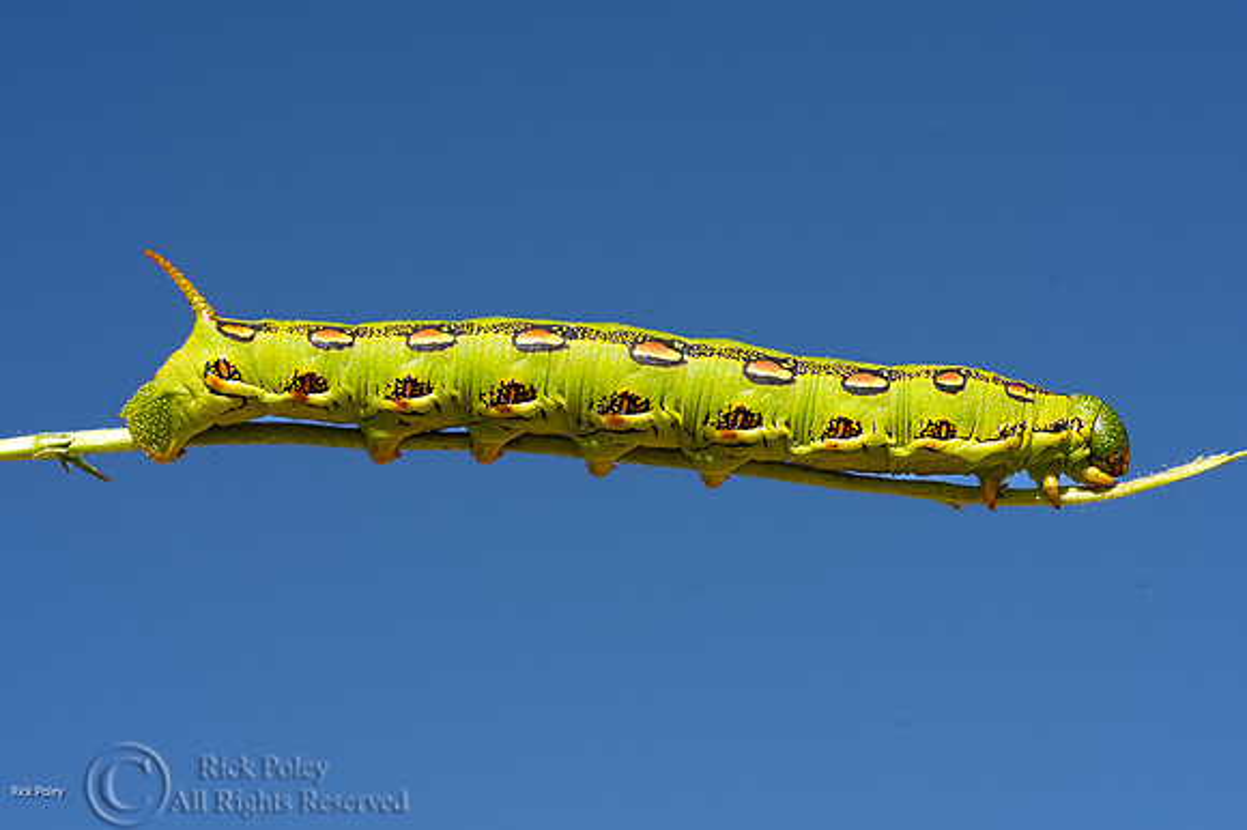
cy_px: 415
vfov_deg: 15.2
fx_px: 3116
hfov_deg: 22.6
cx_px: 624
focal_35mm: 90
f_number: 11
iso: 250
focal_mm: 90
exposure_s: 1/250
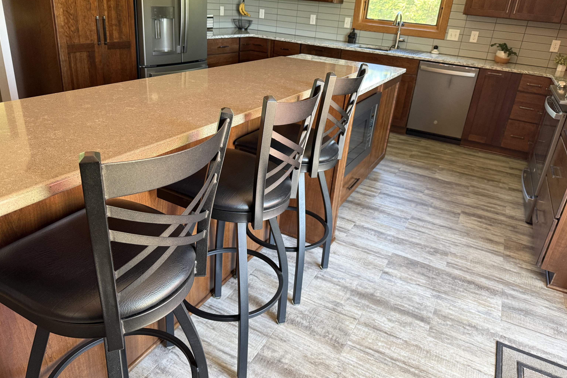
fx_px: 394
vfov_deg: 51.2
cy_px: 175
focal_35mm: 25
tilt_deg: -23.0
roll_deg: -5.3
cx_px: 284
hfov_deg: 71.5
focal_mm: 6.76
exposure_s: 1/60
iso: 250
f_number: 1.78
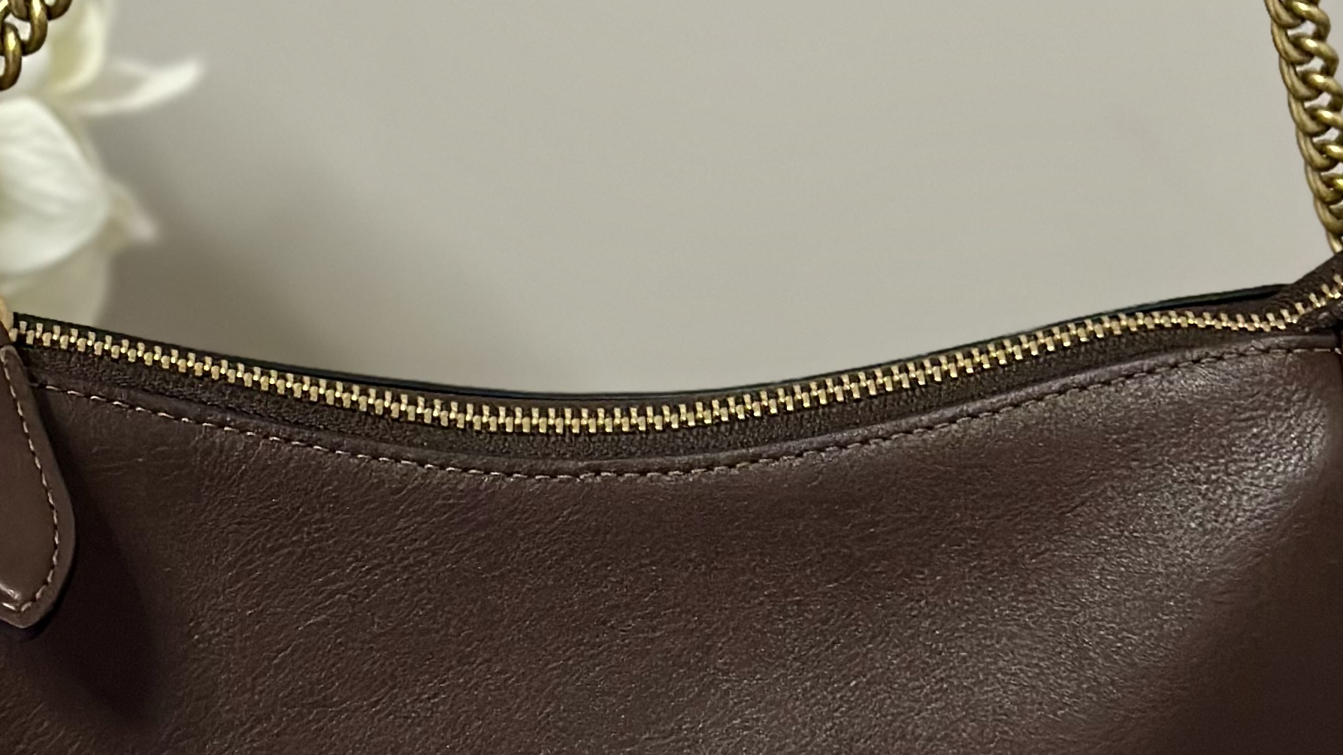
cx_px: 650
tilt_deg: -21.7
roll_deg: -2.8
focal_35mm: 118
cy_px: 363
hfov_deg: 18.2
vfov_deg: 10.3
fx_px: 4202
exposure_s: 1/40
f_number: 1.78
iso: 400
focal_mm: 6.86
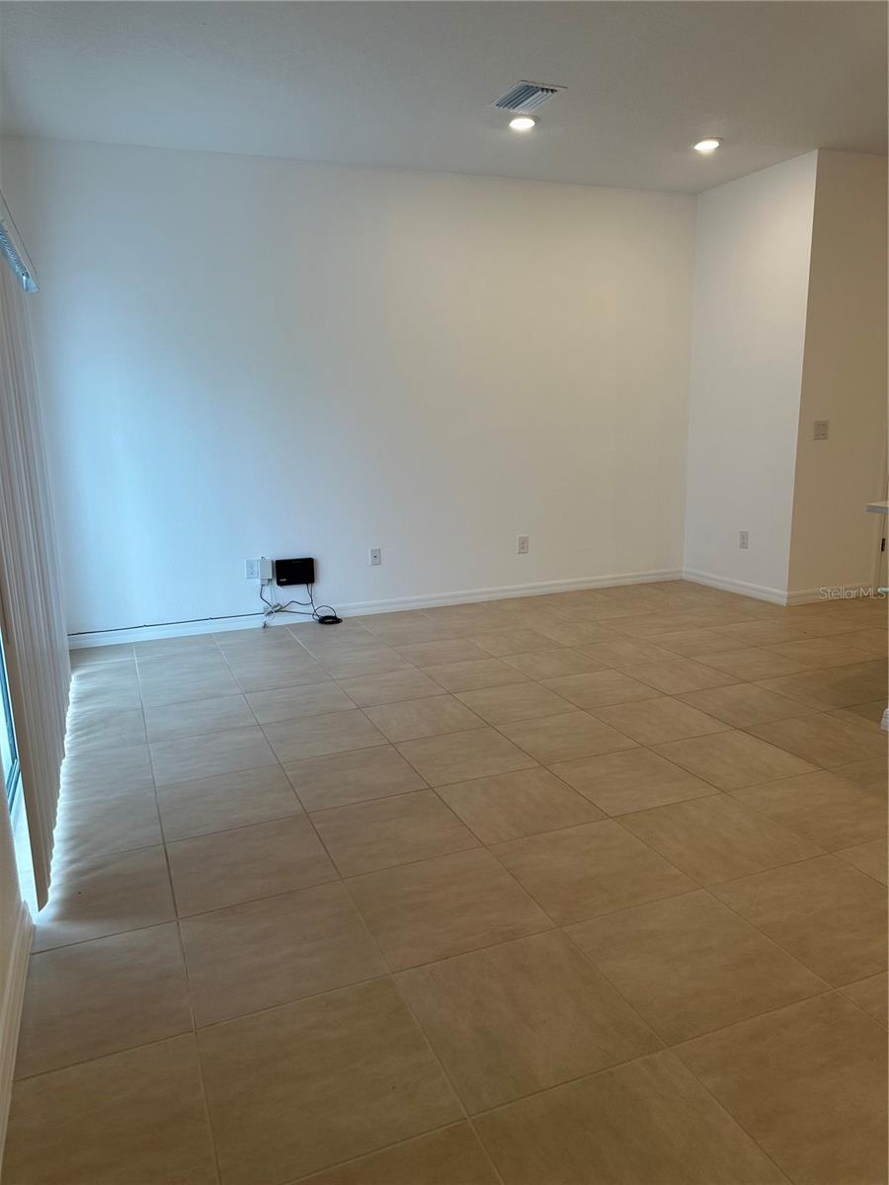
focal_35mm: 24
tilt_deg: -11.1
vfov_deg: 71.6
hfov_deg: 56.8
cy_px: 592
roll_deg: +0.8
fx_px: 822
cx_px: 444
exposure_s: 1/120
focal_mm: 6.86
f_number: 1.78
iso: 64
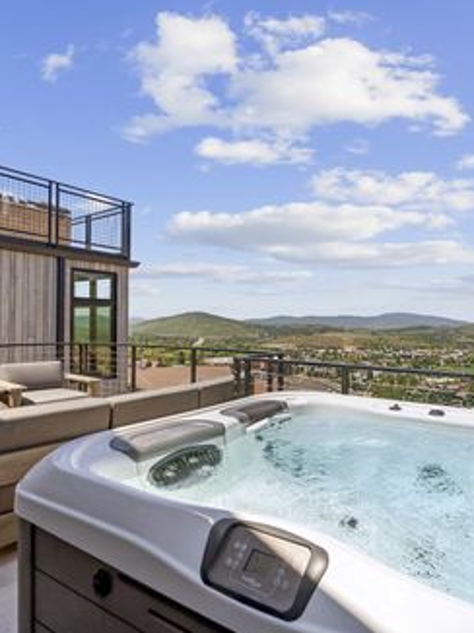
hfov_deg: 62.3
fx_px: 384
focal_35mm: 21
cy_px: 323
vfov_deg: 79.0
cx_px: 303
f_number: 9
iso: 1000
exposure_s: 1/4000
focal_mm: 14
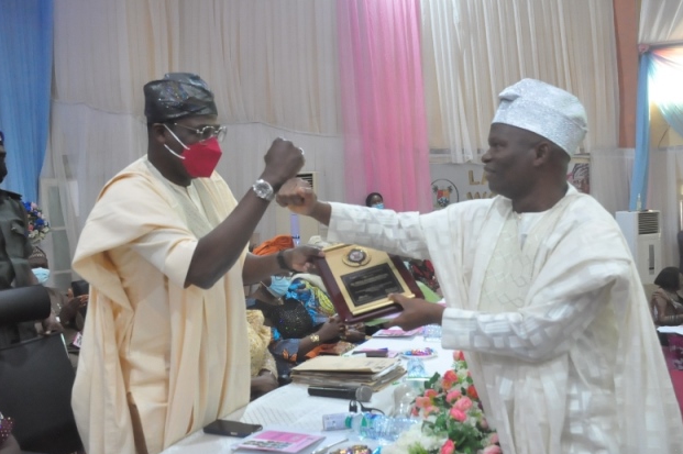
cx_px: 341
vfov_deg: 38.8
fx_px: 645
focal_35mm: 34
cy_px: 225
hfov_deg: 55.8
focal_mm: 22
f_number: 6.3
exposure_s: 1/160
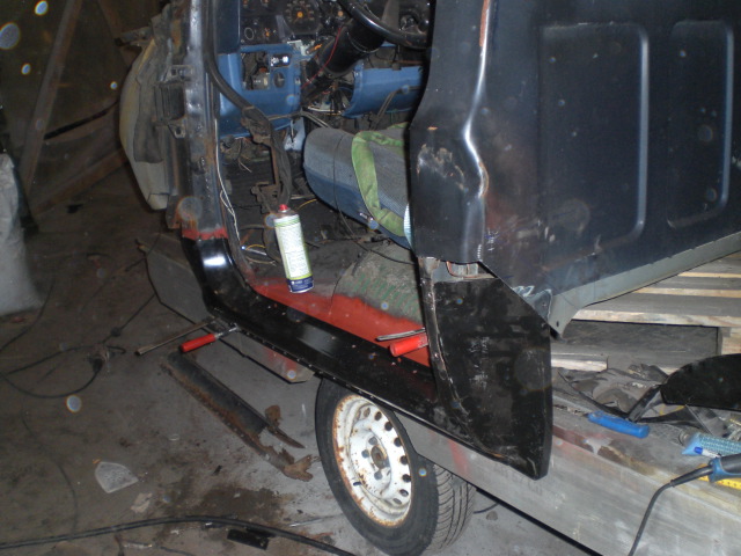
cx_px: 370
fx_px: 813
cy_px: 278
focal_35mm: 38
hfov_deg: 49.0
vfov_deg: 37.7
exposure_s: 1/60
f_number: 3.1
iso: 200
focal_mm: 6.3
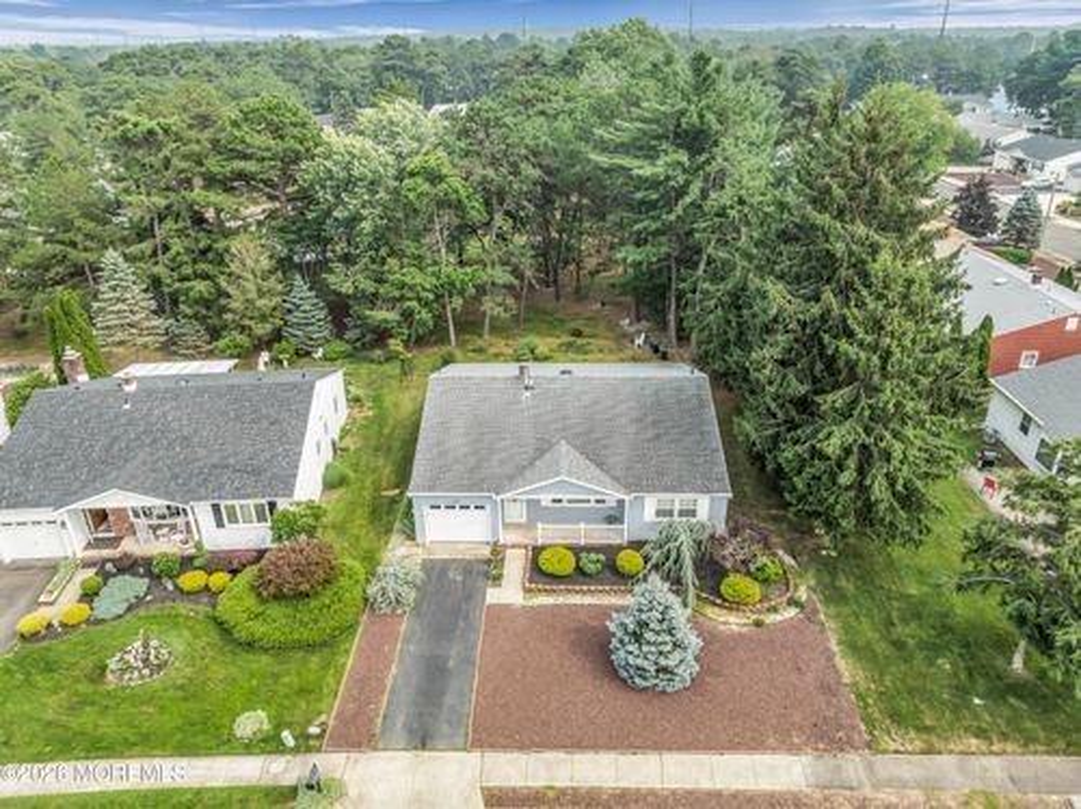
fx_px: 749
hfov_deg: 71.6
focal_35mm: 24
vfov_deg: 56.7
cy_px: 404
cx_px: 540
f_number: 2.8
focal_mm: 12.29
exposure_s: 1/800
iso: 110
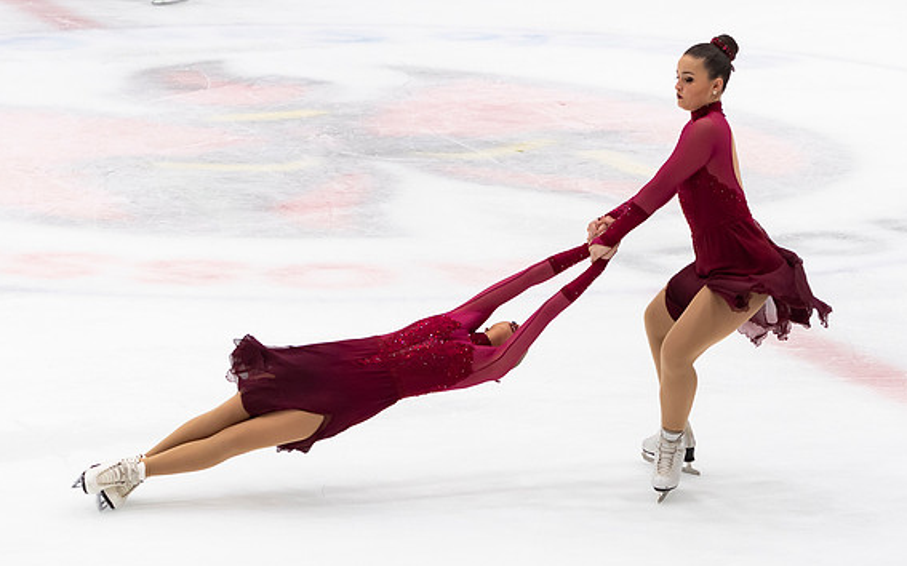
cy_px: 329
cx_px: 456
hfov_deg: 13.1
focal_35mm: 160
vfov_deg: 8.2
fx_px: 3954
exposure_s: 1/250
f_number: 3.5
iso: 800
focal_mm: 75
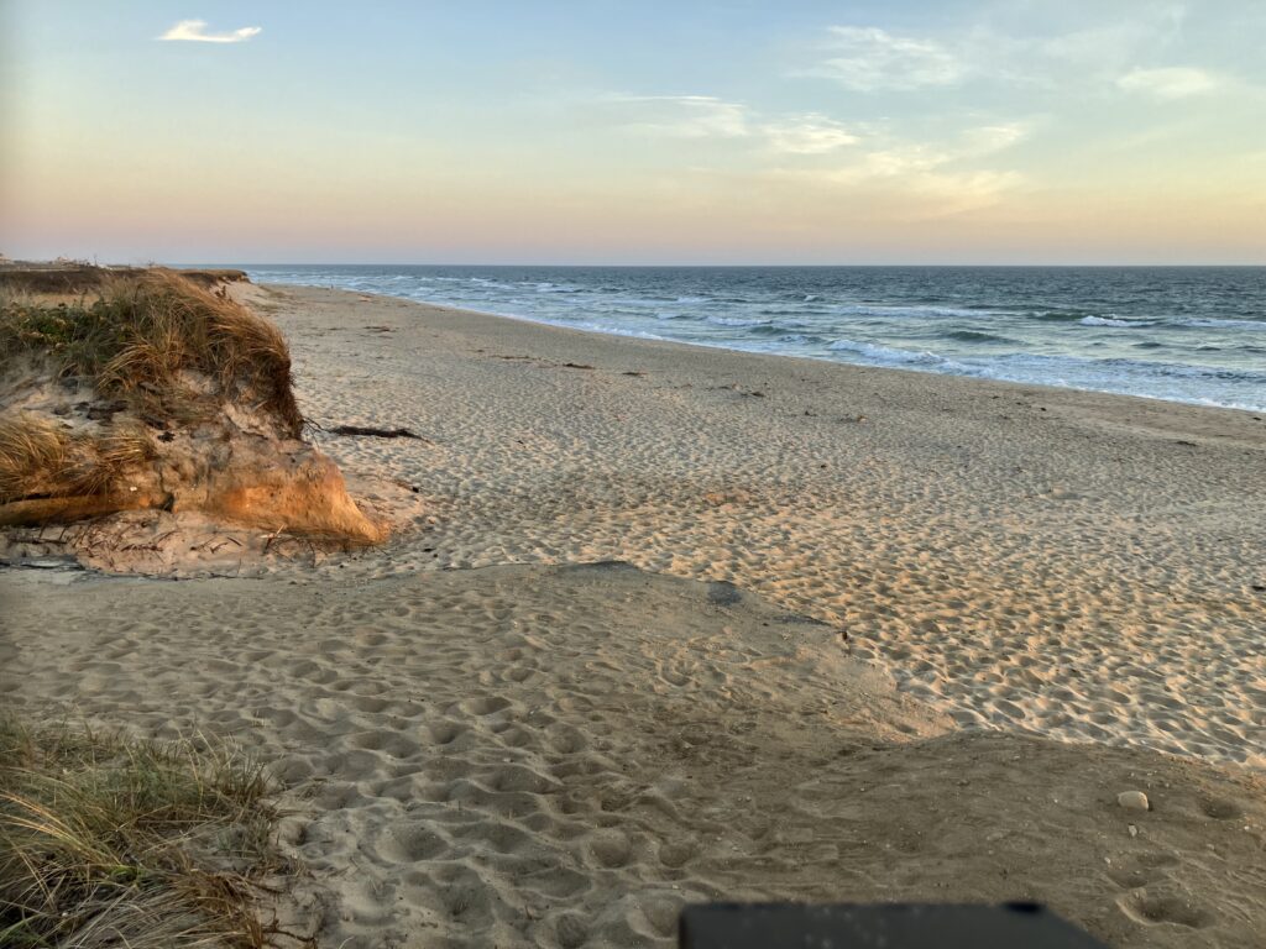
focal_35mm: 28
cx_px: 633
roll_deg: -0.4
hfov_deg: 63.4
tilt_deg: -10.9
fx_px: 1024
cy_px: 474
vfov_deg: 49.7
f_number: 1.8
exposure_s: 1/121
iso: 40
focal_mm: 3.99
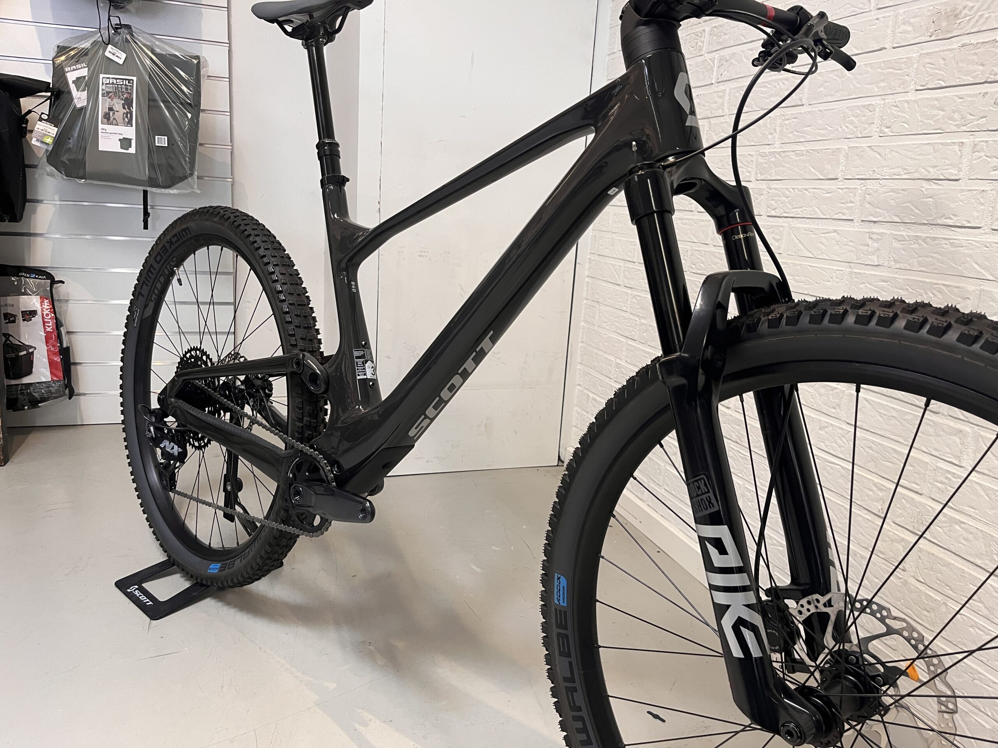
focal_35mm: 26
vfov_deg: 53.1
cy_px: 374
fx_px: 750
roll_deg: -3.3
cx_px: 499
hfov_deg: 67.3
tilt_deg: -13.5
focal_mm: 5.1
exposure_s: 1/50
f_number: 1.6
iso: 160
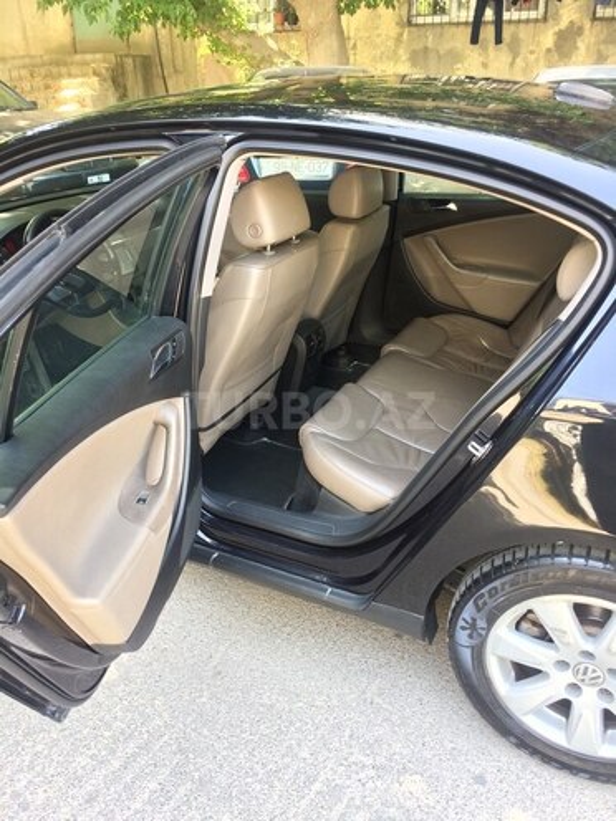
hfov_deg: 48.2
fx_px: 688
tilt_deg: -26.8
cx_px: 308
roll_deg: +2.2
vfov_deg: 61.7
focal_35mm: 29
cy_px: 410
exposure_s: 1/33
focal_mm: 4.15
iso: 32
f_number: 2.2
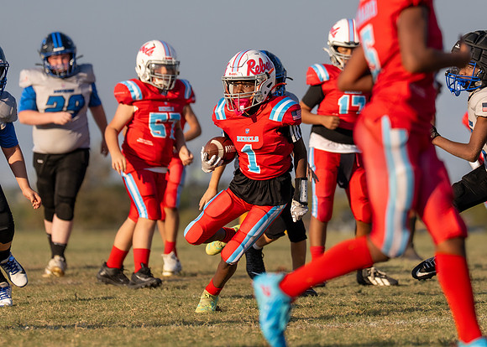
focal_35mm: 399
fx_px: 5511
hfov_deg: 5.1
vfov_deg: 3.6
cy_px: 124
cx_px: 276
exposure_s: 1/2500
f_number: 3.2
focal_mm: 200
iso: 125
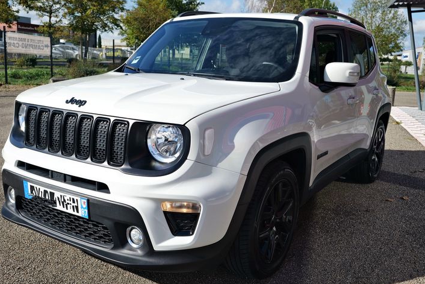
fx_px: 401
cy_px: 152
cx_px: 209
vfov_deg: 38.9
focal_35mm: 34
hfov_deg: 55.8
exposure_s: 1/320
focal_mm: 24
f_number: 5.6
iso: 100
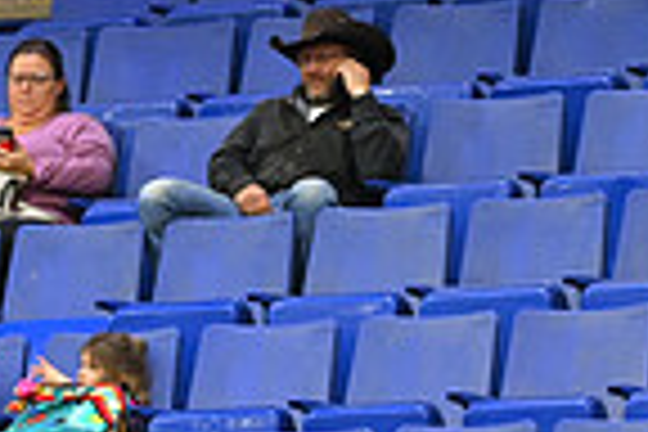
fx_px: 9449
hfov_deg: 3.9
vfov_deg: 2.6
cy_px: 754
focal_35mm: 525
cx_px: -140
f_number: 2.8
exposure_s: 1/400
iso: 3200
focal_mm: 130
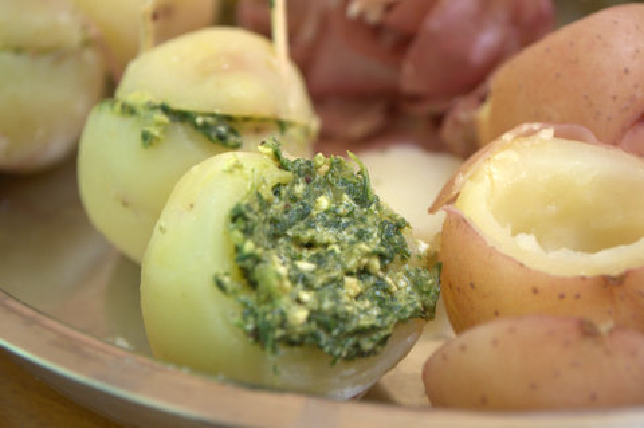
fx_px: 1072
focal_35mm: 60
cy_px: 214
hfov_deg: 33.4
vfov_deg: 22.6
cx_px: 322
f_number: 5.3
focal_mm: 40
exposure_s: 1/30
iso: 800
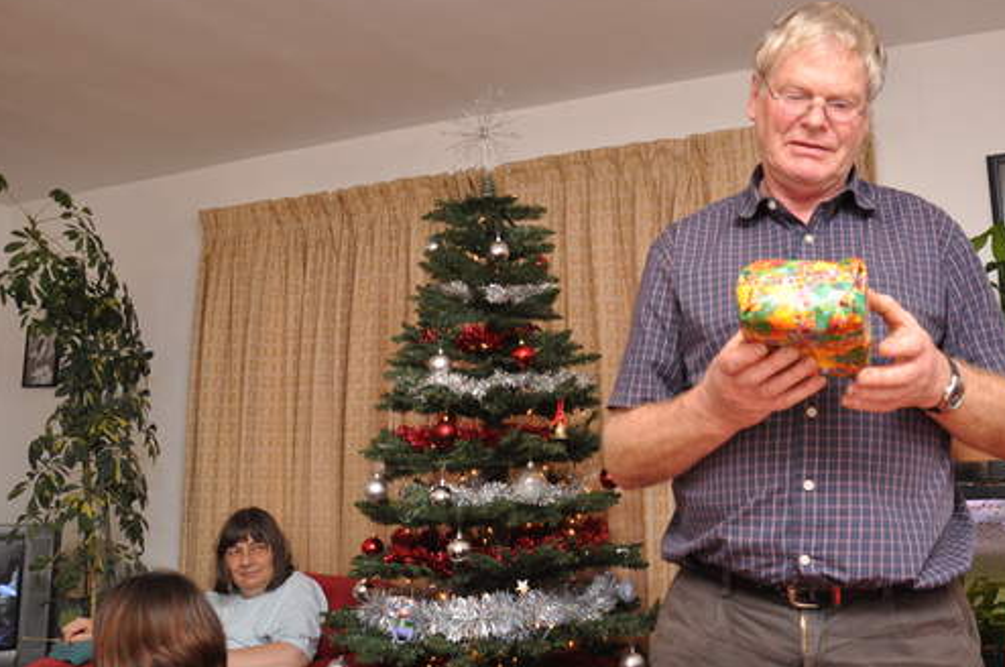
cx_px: 641
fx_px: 976
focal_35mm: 35
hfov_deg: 53.8
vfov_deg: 37.7
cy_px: 288
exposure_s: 1/60
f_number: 5.6
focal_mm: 18
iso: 640
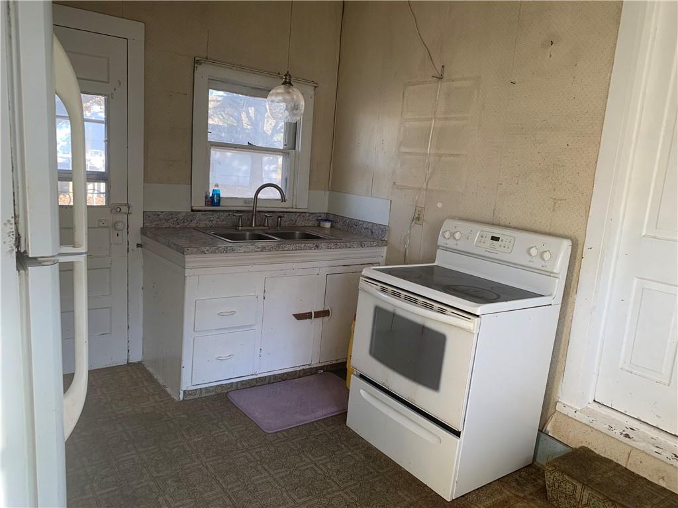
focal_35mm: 26
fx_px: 509
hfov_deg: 67.3
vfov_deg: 53.1
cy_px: 254
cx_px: 339
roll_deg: -4.4
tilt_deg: -12.8
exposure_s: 1/105
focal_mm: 4.25
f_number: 1.8
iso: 100
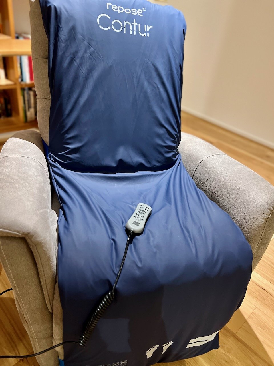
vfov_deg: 67.3
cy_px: 183
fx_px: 274
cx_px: 137
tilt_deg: -32.0
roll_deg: -8.2
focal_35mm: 26
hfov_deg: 53.1
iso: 400
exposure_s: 1/33
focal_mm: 5.7
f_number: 1.5
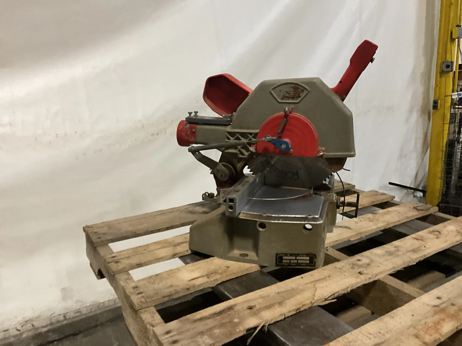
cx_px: 231
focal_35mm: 29
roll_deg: +2.6
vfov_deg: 48.2
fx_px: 387
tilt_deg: -11.2
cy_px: 173
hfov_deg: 61.7
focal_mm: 3
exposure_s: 1/51
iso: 320
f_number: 1.8
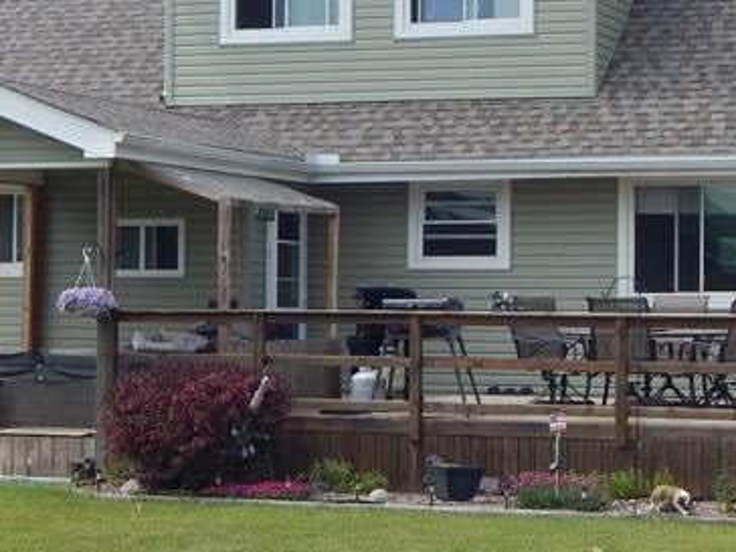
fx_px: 2275
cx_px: 485
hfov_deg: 18.3
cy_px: 243
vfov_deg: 13.8
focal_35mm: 107
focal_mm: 6.8
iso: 125
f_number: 3.4
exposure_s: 1/800
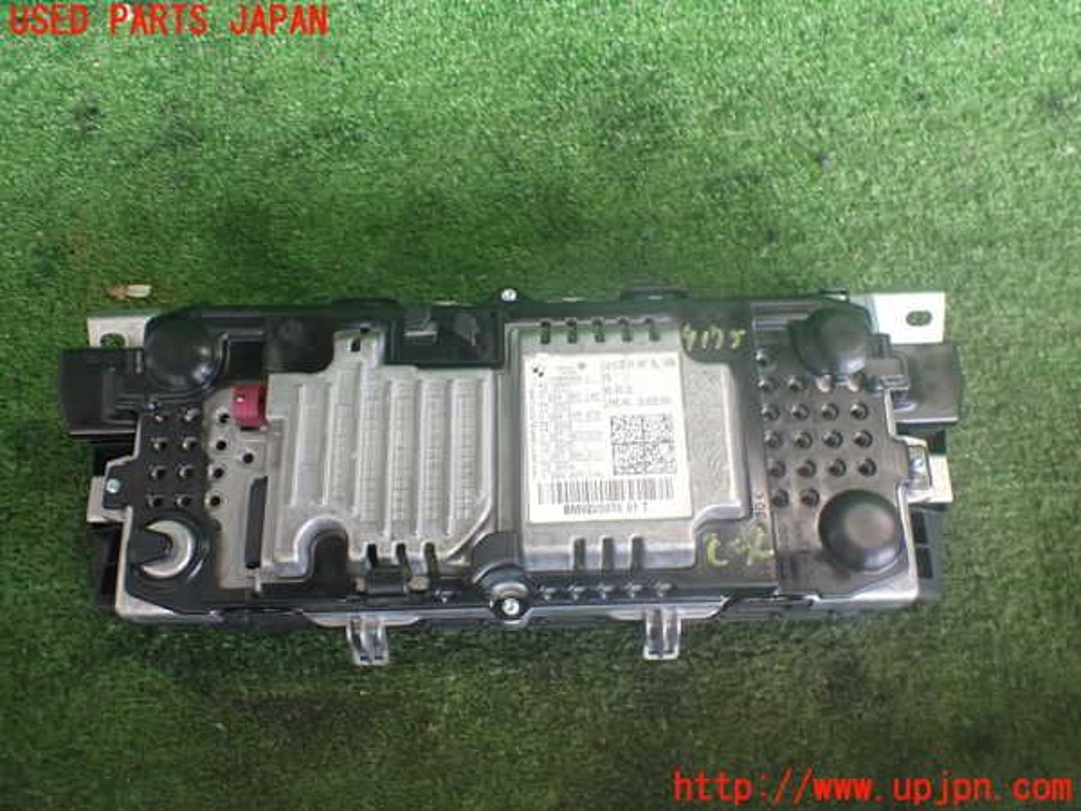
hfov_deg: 60.0
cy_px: 406
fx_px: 937
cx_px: 540
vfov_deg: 46.8
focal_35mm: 30
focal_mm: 5.4
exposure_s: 1/125
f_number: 2.3
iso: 500
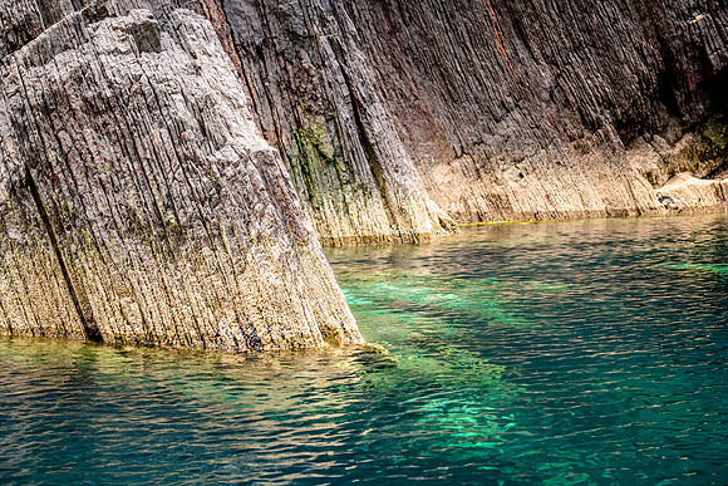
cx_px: 364
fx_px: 1416
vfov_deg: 19.5
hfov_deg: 28.8
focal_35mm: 70
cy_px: 243
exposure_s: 1/250
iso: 2500
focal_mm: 70
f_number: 8
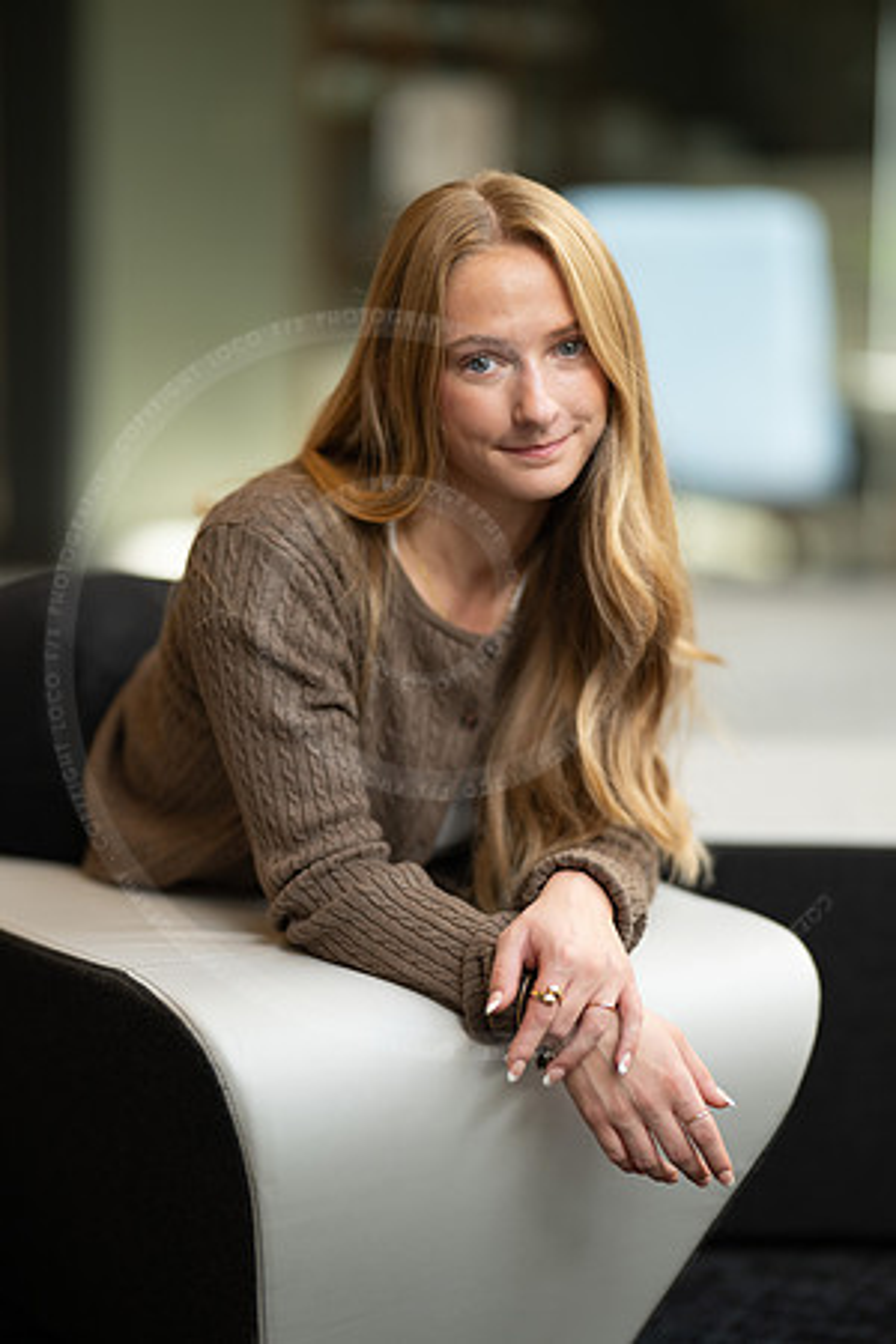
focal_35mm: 85
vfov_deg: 23.9
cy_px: 672
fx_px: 3173
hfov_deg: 16.1
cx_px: 448
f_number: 1.2
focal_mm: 85
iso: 250
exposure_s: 1/500
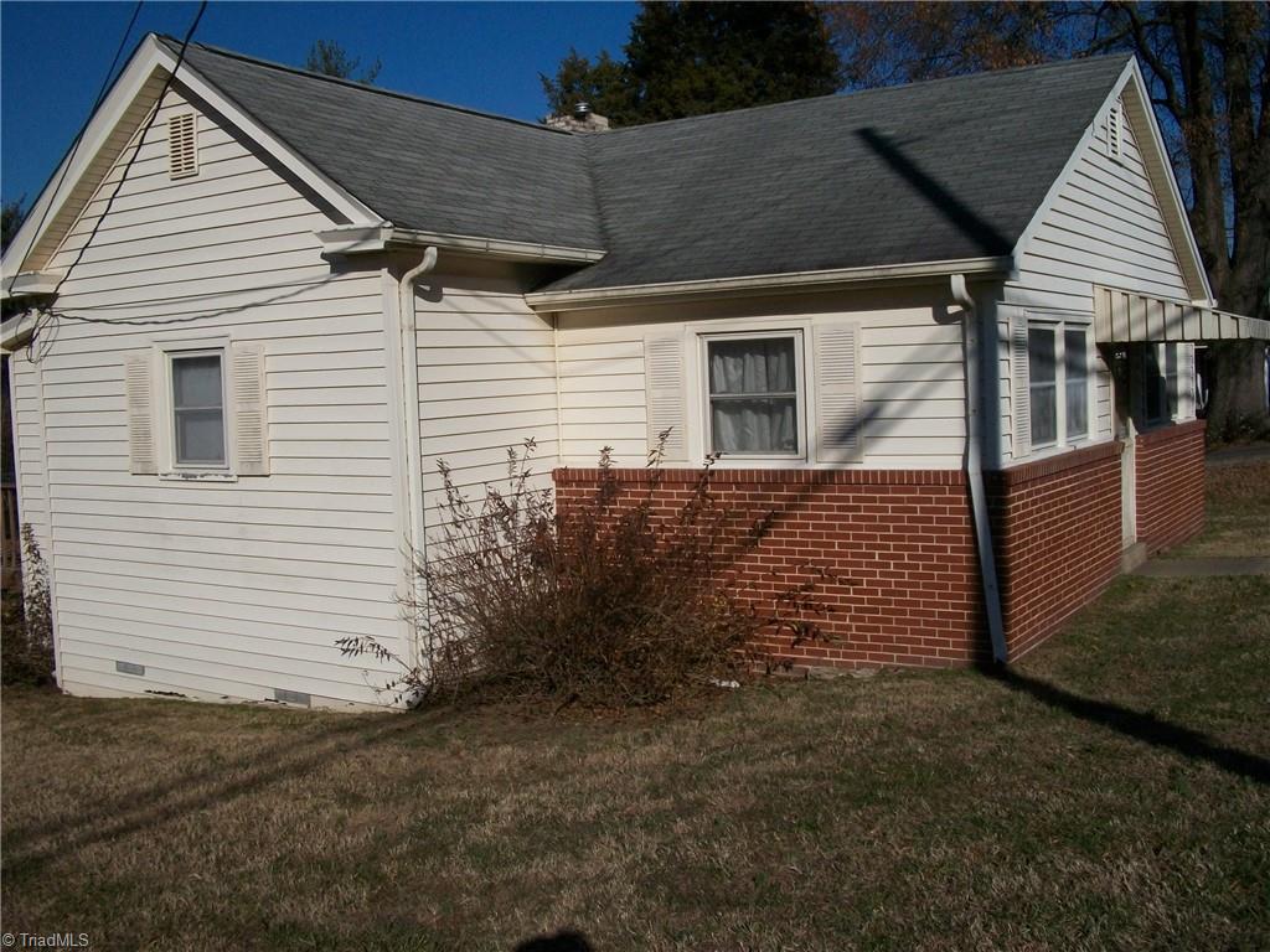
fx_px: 1174
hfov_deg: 56.8
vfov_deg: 44.2
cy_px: 476
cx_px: 635
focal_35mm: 32
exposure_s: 1/1250
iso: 80
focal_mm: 5.7
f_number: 5.5
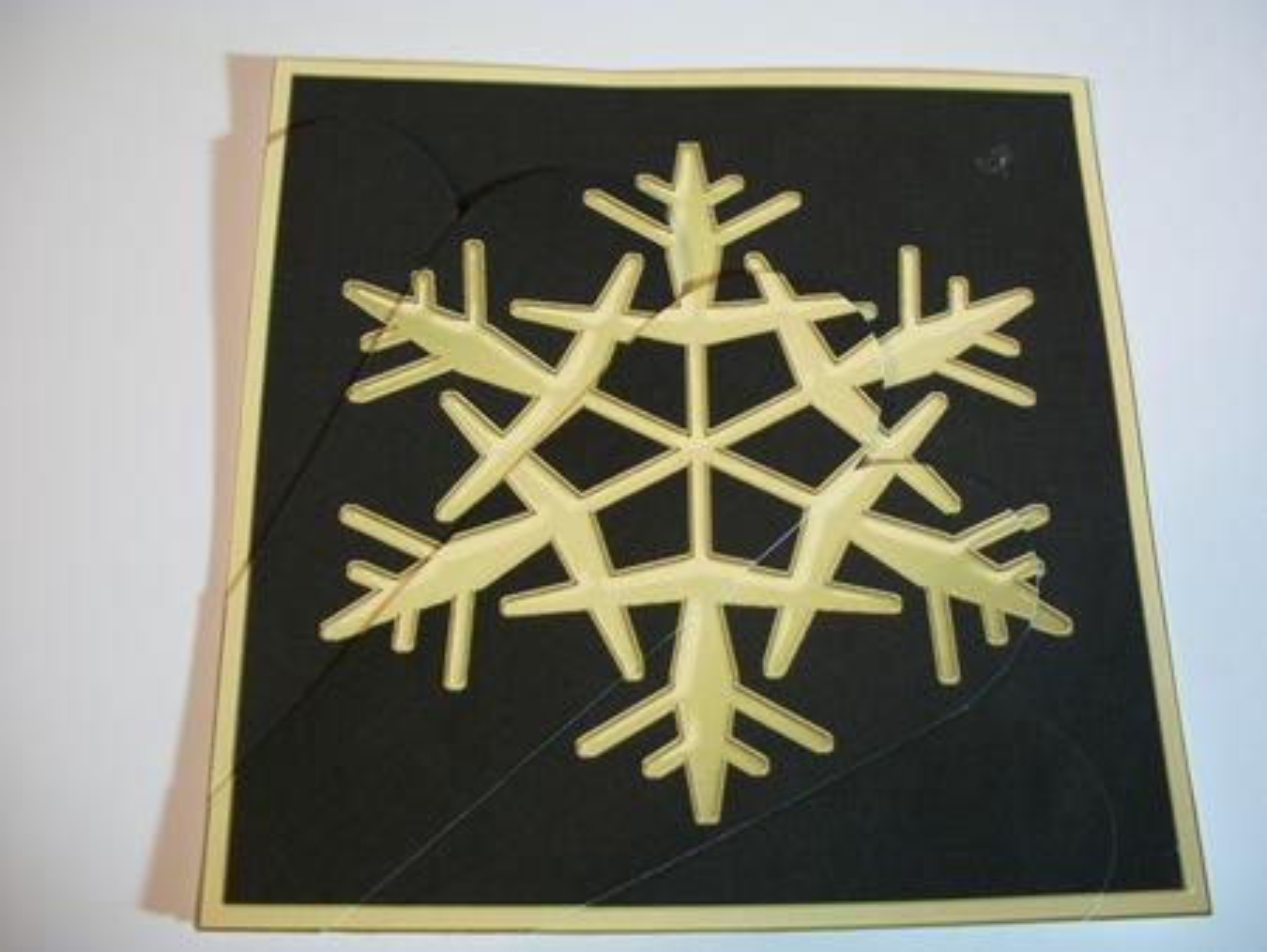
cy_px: 476
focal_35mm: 35
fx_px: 1282
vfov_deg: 40.7
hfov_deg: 52.6
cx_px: 634
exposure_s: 1/10
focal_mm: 6.3
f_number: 3.1
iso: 160
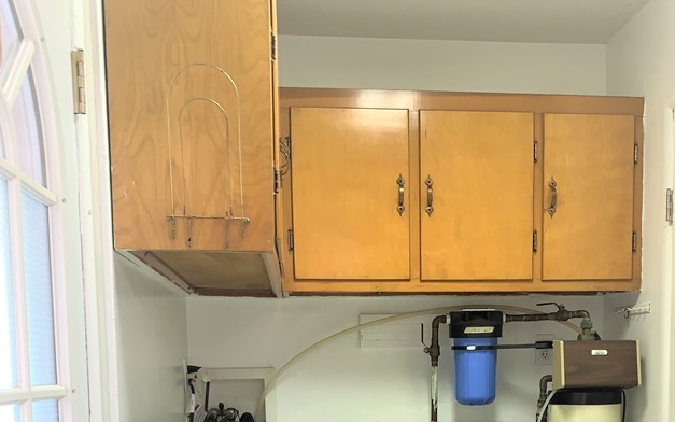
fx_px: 828
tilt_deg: -6.0
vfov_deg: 26.6
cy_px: 450
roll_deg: +0.4
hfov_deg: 44.2
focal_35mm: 45
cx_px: 402
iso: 50
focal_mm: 4.25
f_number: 1.8
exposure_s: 1/15
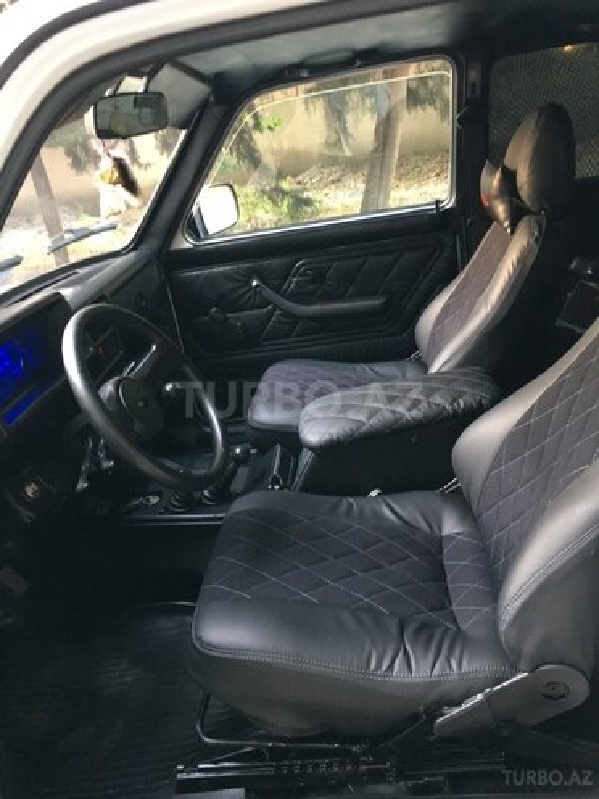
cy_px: 400
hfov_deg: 48.2
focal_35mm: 29
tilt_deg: -23.6
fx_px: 669
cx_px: 300
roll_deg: +9.9
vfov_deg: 61.7
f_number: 2.2
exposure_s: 1/17
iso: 200
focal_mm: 4.15
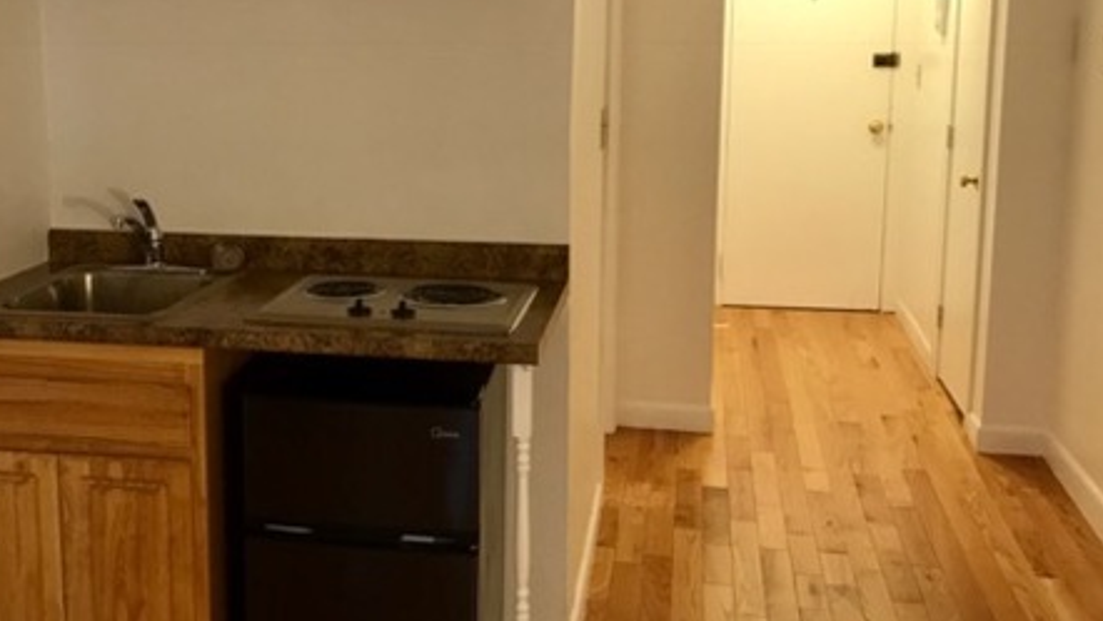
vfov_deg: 25.9
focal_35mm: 46
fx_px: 1346
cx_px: 401
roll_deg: +1.1
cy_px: 249
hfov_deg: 44.1
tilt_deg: -10.6
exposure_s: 1/20
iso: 32
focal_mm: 3.99
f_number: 1.8
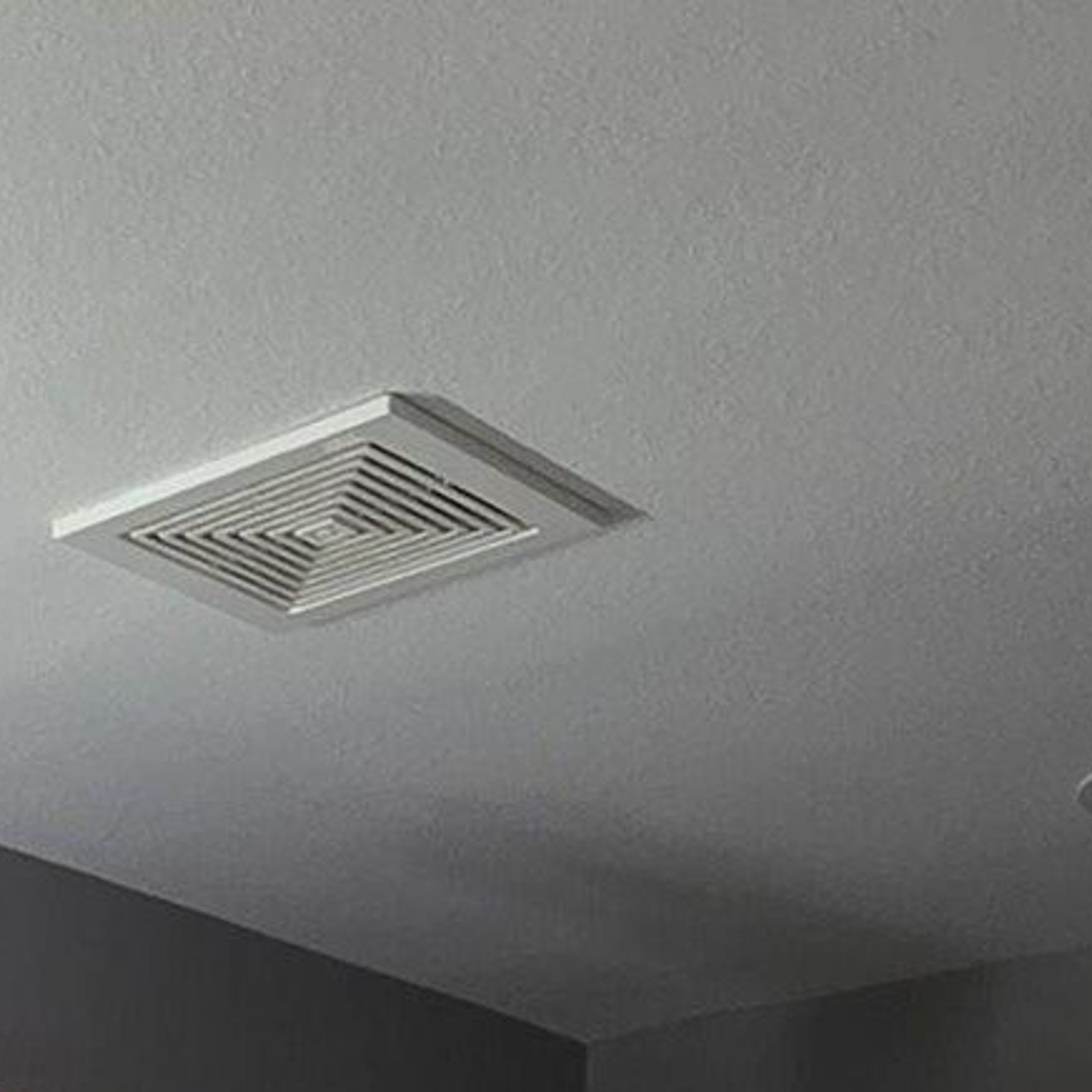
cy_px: 1964
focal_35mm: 81
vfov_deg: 17.4
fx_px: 2891
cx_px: -356
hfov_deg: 19.6
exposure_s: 1/120
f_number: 1.9
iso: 125
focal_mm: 2.2
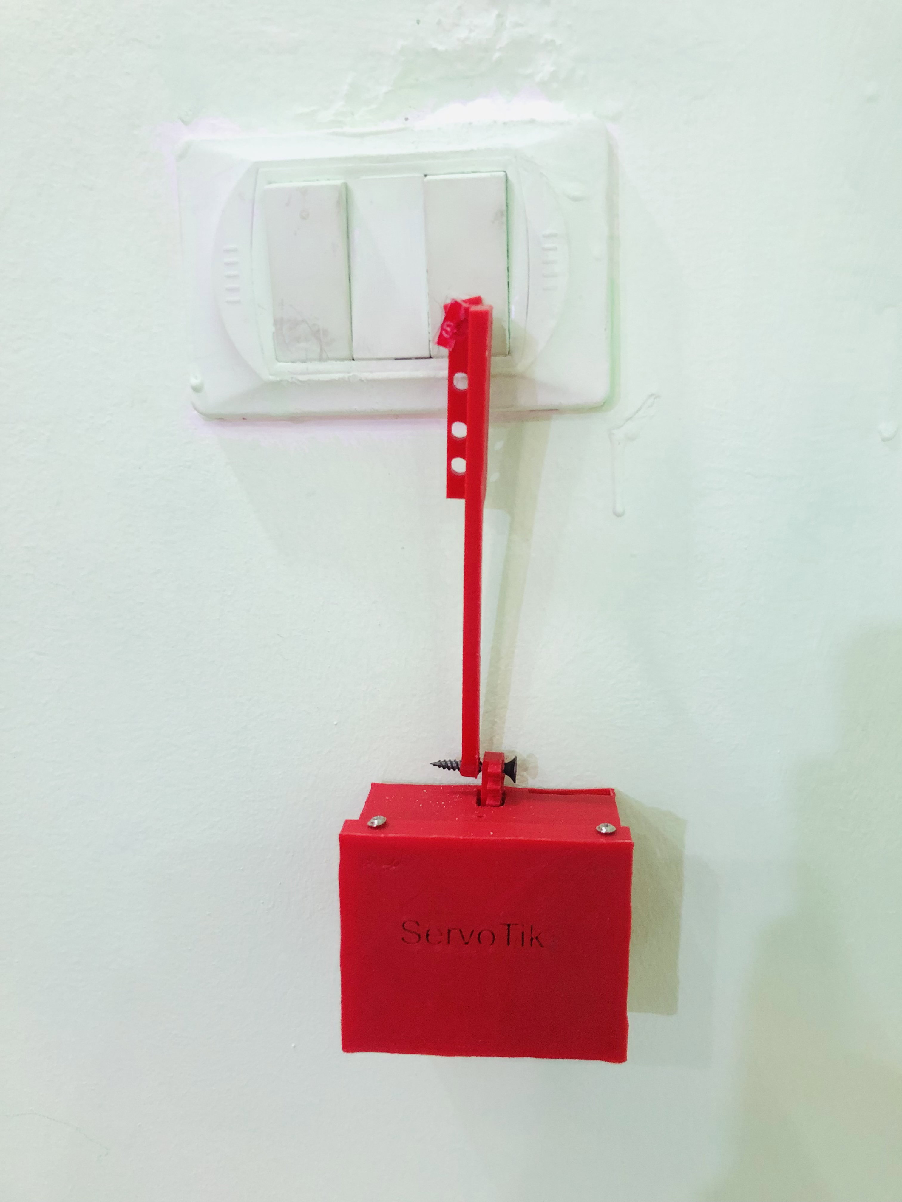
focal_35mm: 28
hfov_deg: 49.7
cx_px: 451
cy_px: 601
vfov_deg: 63.4
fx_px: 973
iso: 100
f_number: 1.8
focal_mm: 3.99
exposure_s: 1/11
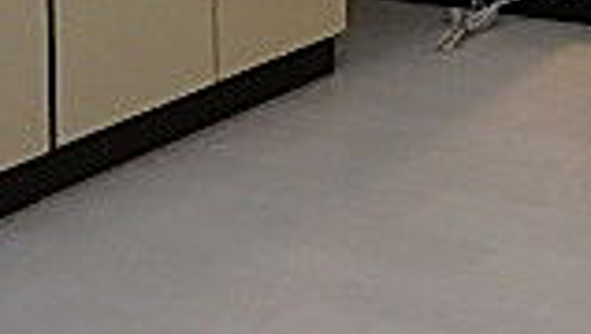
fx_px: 1444
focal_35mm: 92
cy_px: -497
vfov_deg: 10.9
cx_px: 1093
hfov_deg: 18.0
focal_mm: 3.7
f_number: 3.5
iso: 320
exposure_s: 1/30
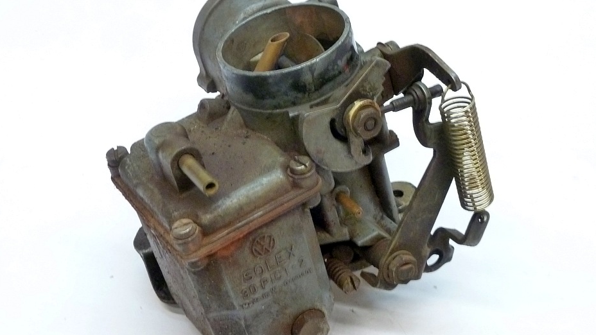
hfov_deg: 30.6
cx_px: 298
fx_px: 1090
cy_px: 173
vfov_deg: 17.5
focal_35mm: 69
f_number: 4
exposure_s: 1/8
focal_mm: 10.3
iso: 400
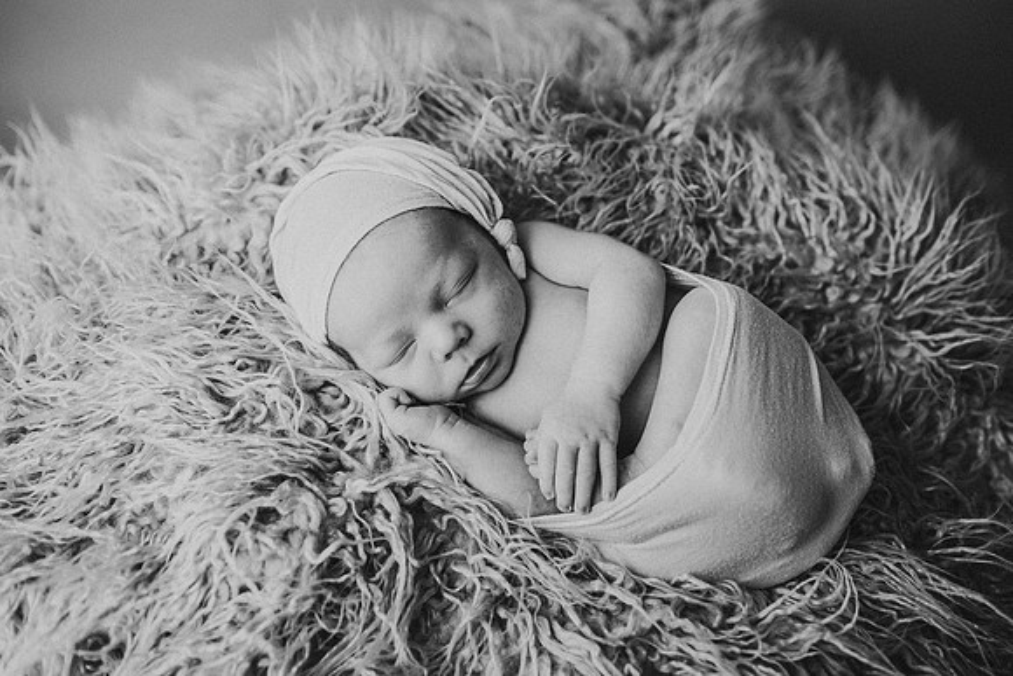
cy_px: 338
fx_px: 675
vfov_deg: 53.2
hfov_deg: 73.7
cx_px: 506
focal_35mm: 24
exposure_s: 1/160
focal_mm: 24
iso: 100
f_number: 2.5
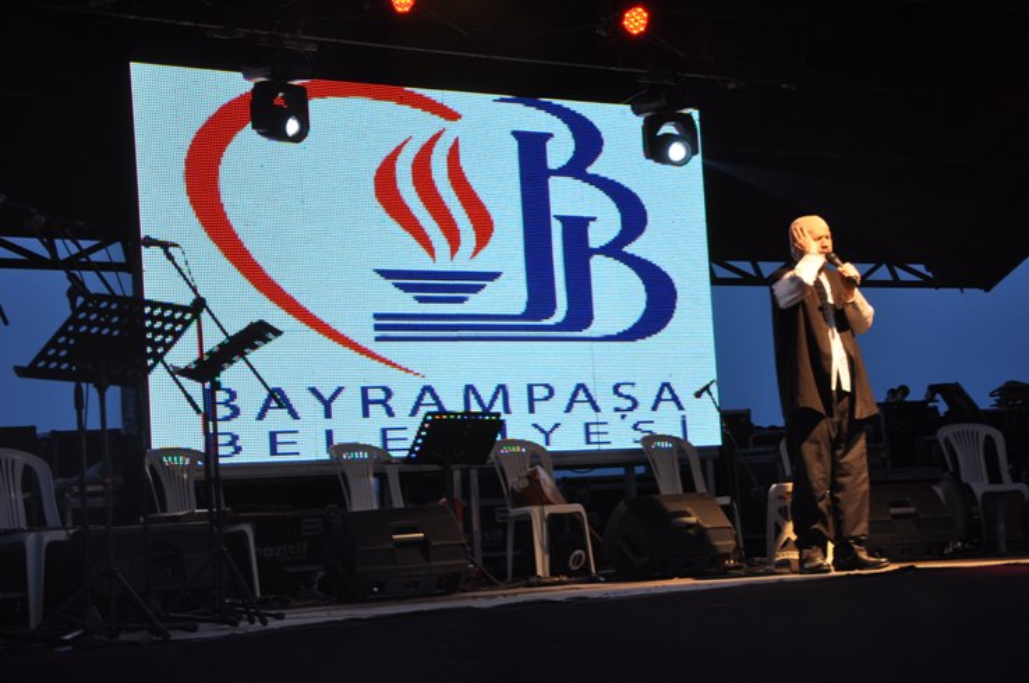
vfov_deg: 18.9
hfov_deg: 28.1
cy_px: 342
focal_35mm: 72
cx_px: 514
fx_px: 2055
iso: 280
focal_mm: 48
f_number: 5.6
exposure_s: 1/30
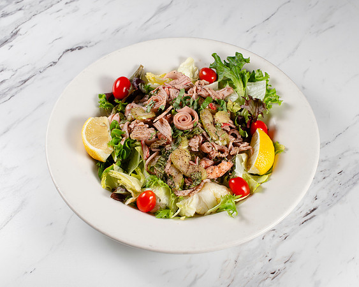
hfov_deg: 31.2
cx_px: 189
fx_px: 642
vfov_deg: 25.2
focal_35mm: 60
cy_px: 150
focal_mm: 50
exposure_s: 1/200
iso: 200
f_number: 9
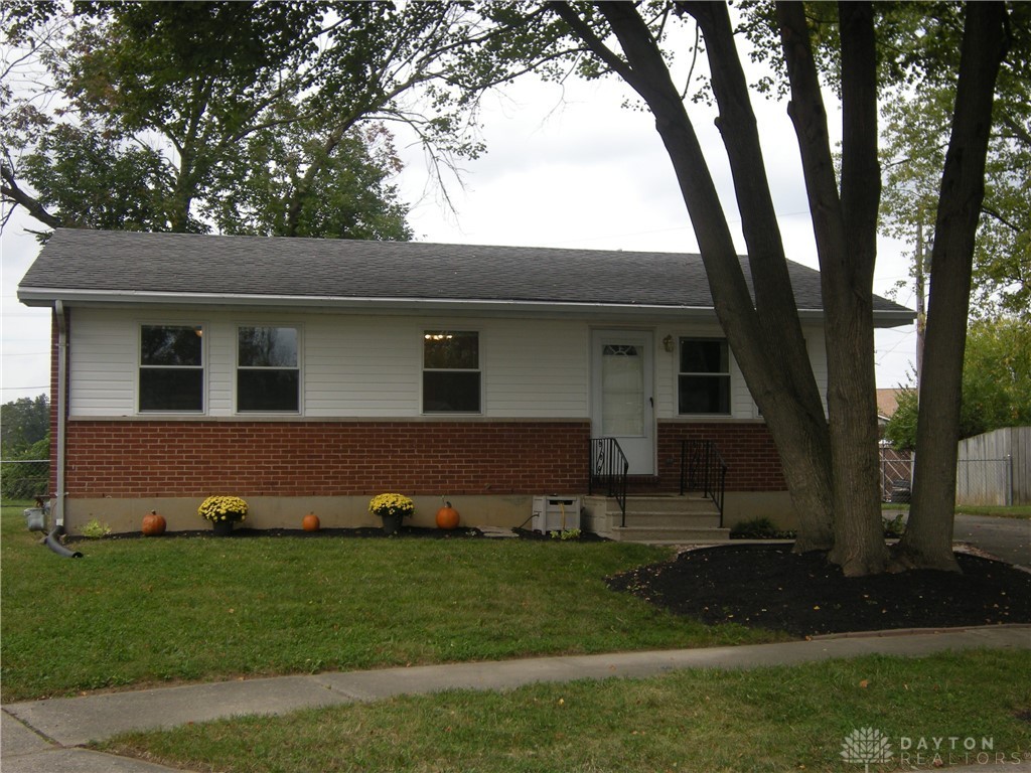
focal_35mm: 45
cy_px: 386
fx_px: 1340
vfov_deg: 32.2
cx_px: 516
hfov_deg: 42.1
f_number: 3.5
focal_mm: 7.5
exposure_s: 1/316
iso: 64
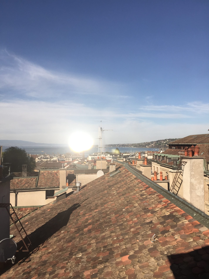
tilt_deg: +2.4
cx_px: 104
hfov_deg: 48.2
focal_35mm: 29
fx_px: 233
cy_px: 140
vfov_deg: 61.7
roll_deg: +0.5
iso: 32
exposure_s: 1/1883
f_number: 2.2
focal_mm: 4.15
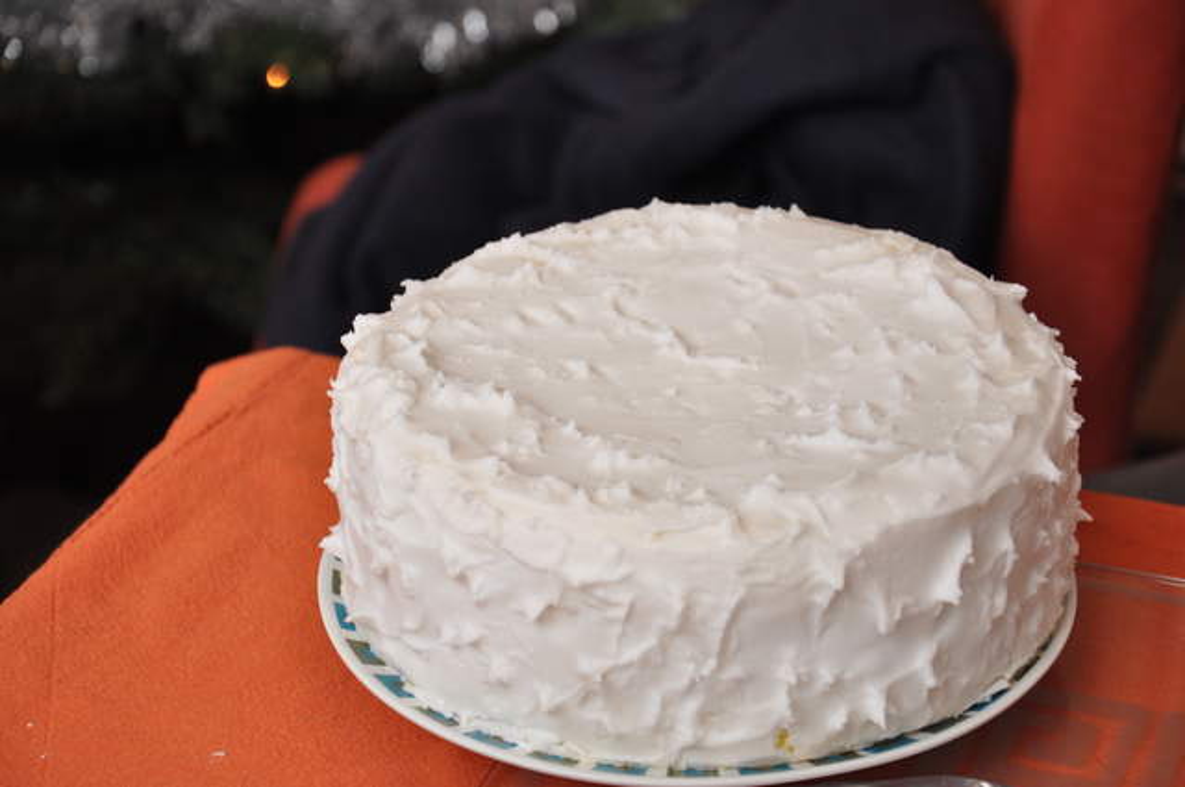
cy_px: 394
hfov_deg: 19.5
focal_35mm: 105
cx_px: 592
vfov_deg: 13.0
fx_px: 3452
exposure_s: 1/60
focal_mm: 70
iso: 640
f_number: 5.3
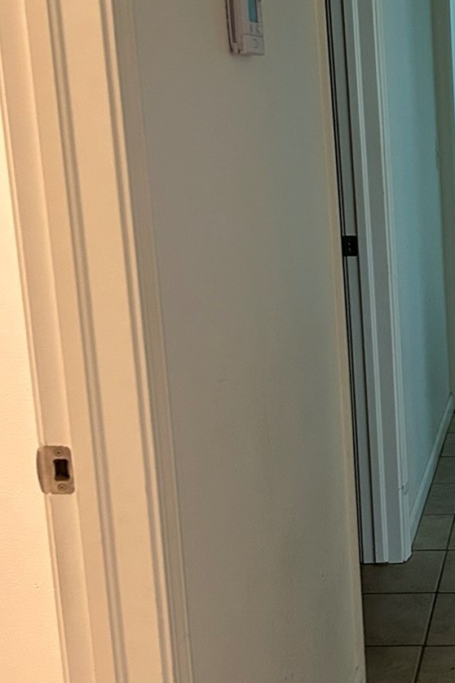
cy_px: 311
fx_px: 1175
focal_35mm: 62
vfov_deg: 32.4
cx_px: 519
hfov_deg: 20.7
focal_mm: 5.7
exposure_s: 1/60
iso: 400
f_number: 1.5
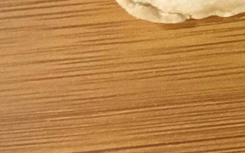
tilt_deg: -61.0
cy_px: -144
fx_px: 995
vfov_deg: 8.4
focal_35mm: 149
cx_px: 585
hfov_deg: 11.6
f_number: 2.2
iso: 200
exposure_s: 1/17
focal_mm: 4.15
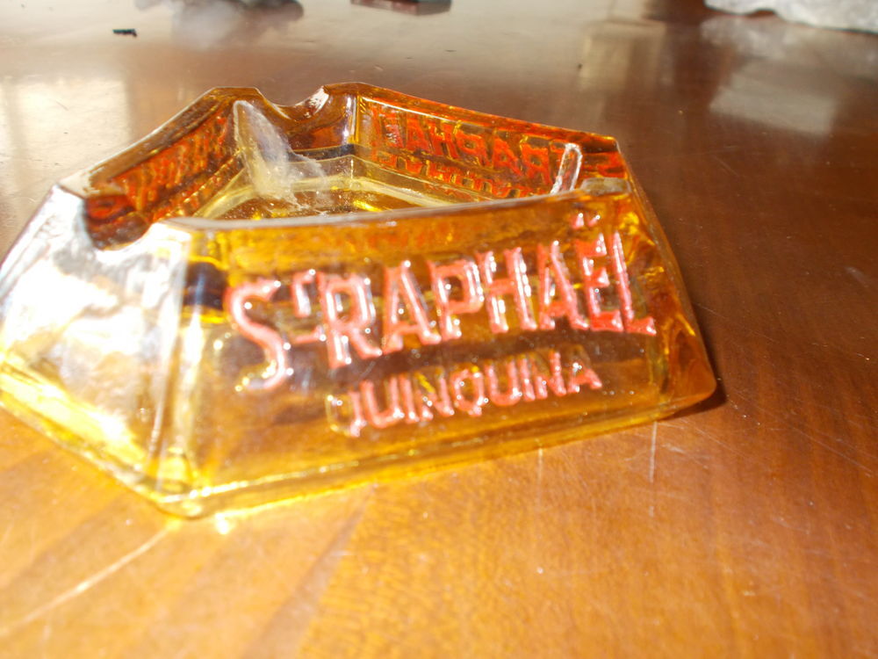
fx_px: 862
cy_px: 330
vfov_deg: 41.8
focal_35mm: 34
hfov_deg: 54.0
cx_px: 439
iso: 200
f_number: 3.6
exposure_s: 1/25
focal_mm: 6
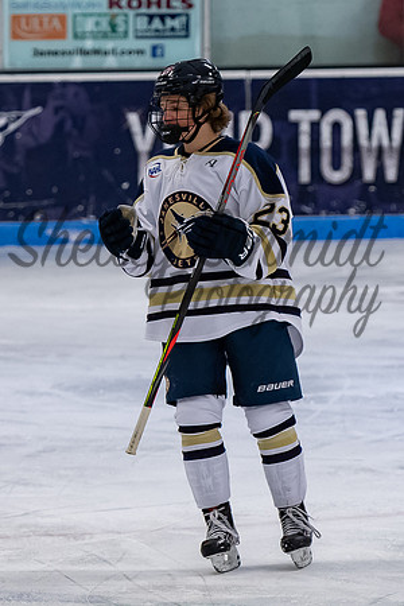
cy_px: 212
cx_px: 174
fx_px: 7765
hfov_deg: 3.0
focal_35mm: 461
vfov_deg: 4.5
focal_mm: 155
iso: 1400
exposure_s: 1/800
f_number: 3.2
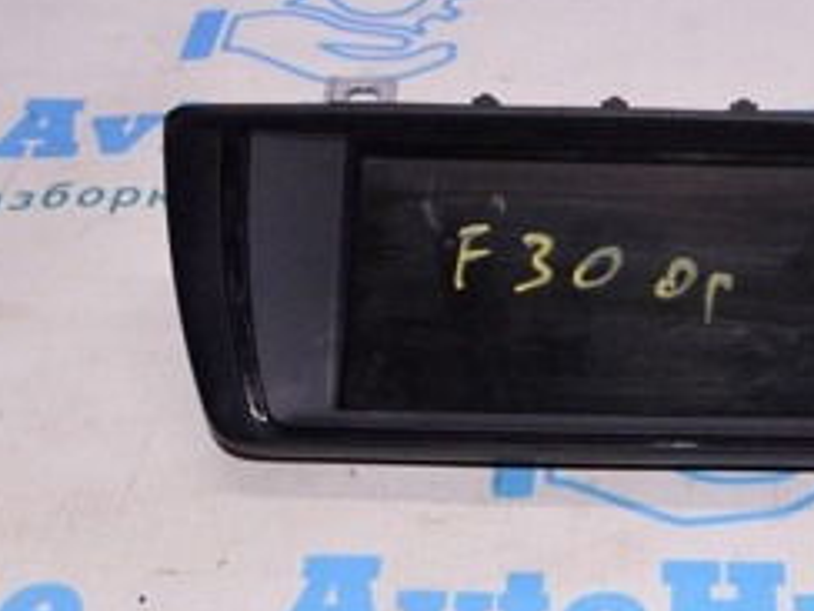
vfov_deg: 21.6
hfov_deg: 27.6
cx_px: 724
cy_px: 366
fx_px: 1599
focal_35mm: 68
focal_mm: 18
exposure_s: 1/200
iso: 1600
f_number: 8
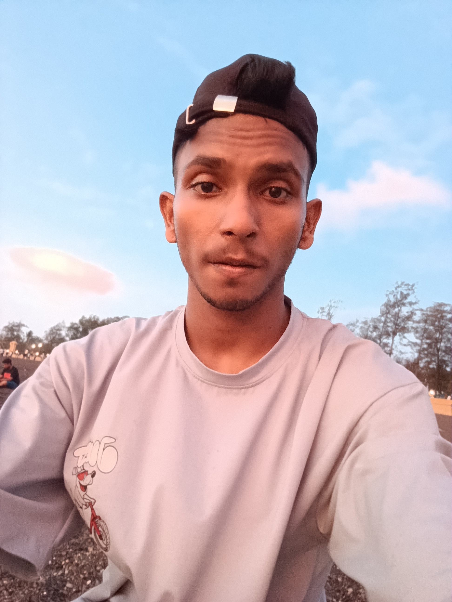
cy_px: 301
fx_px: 453
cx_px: 226
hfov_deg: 53.1
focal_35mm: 26
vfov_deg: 67.3
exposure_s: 1/20
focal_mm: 2.24
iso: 337
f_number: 2.2
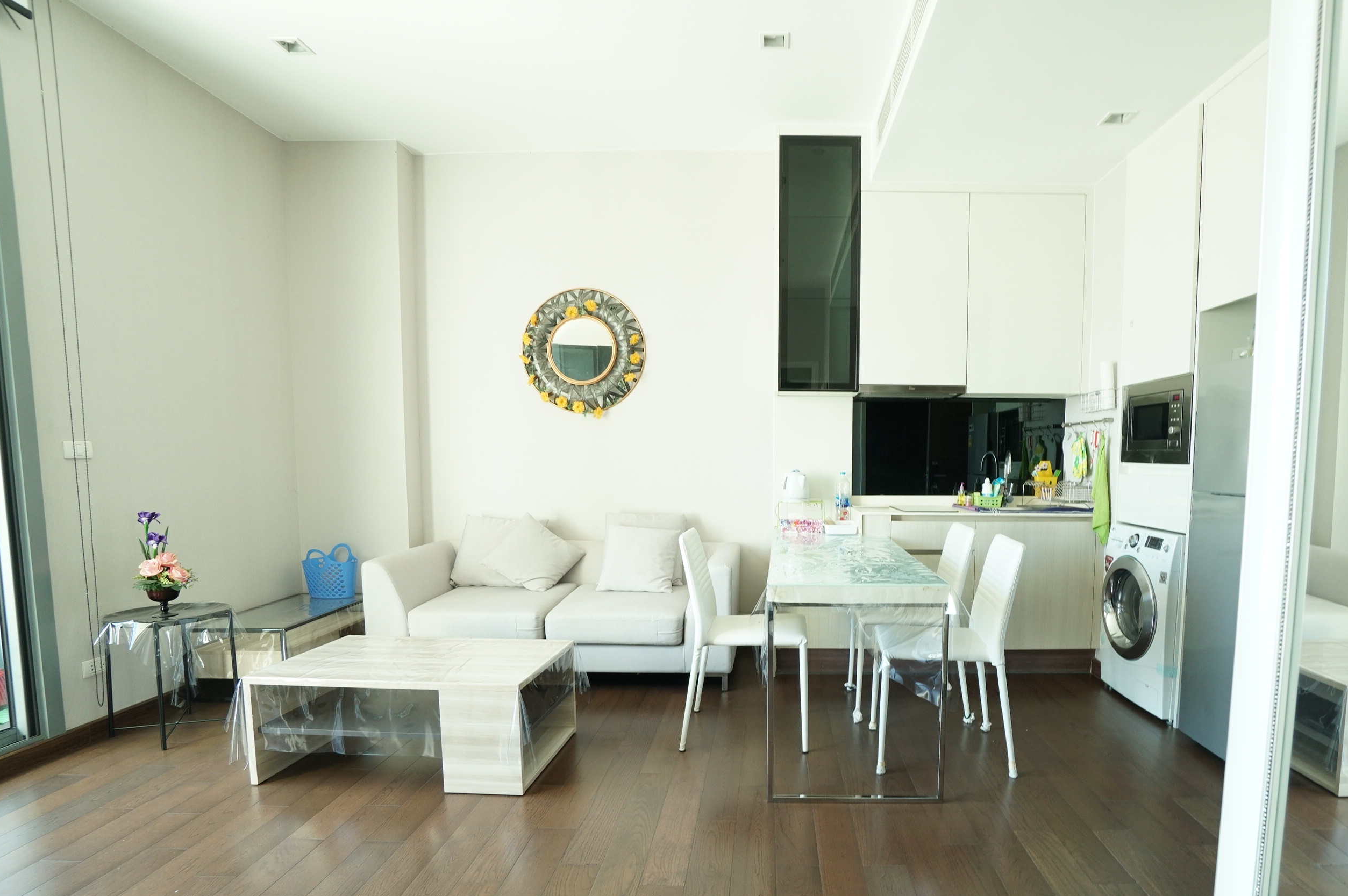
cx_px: 777
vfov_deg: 66.8
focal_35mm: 18
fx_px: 673
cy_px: 525
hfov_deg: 89.4
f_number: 4.5
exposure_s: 1/50
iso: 640
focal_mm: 10
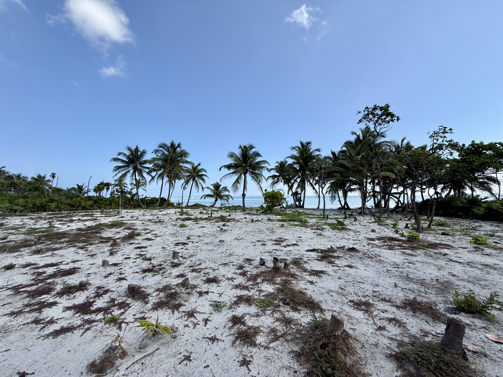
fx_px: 203
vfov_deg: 85.7
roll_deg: -0.1
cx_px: 252
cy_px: 188
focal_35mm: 14
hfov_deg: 102.1
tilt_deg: +4.4
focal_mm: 2.22
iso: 50
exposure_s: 1/1656
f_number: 2.2
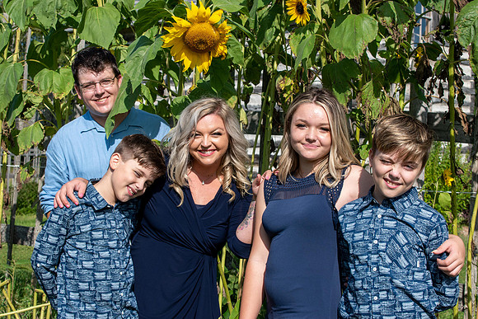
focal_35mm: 72
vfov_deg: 18.9
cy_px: 160
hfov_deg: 28.1
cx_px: 239
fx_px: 956
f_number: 10
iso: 200
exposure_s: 1/400
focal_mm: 48
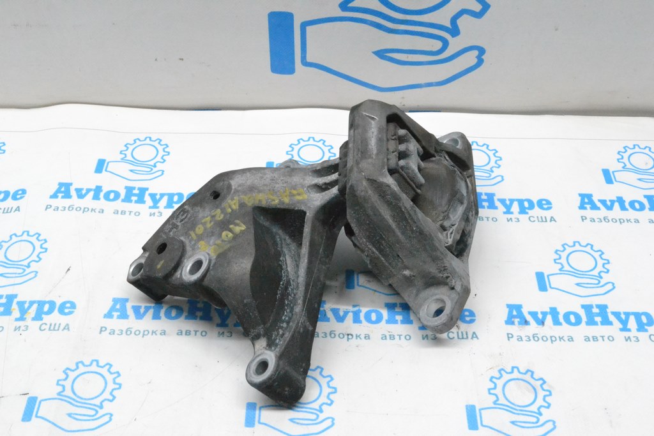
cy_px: 218
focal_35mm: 48
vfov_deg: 28.1
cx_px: 327
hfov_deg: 41.1
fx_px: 872
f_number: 18
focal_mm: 32
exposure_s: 1/50
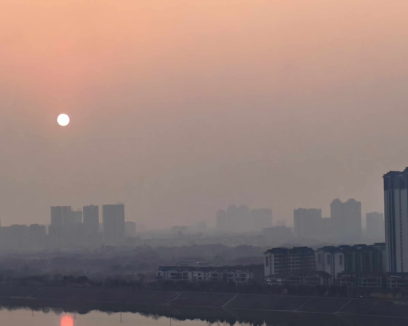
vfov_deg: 14.7
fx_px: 1268
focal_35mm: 105
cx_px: 209
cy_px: 184
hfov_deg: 18.3
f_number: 2
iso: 160
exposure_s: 1/1562
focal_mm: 5.75
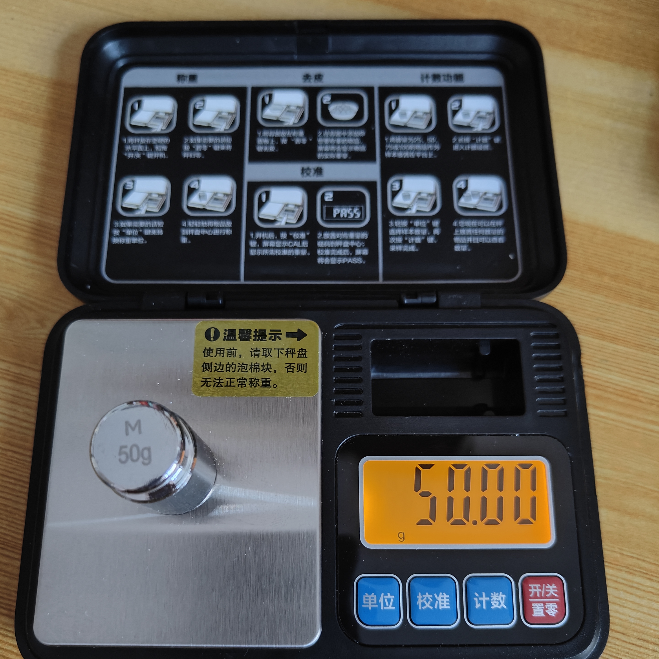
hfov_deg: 55.6
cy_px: 400
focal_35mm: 29
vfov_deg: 55.2
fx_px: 625
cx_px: 322
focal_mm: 5.59
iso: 1250
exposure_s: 1/33
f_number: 1.8
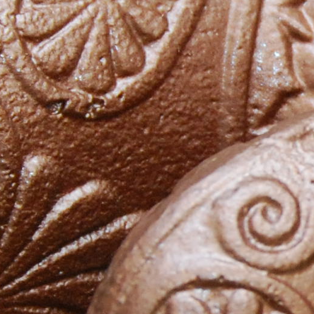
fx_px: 6045
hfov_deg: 3.0
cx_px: 513
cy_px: 245
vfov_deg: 3.0
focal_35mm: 589
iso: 500
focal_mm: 62
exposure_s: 1/60
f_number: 8
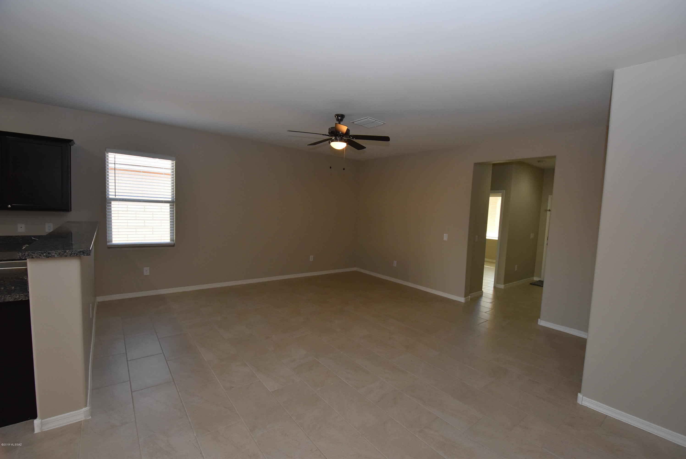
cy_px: 230
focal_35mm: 15
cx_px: 343
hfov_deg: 100.3
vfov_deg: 77.4
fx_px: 286
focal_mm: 10
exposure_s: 1/125
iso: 800
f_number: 5.6
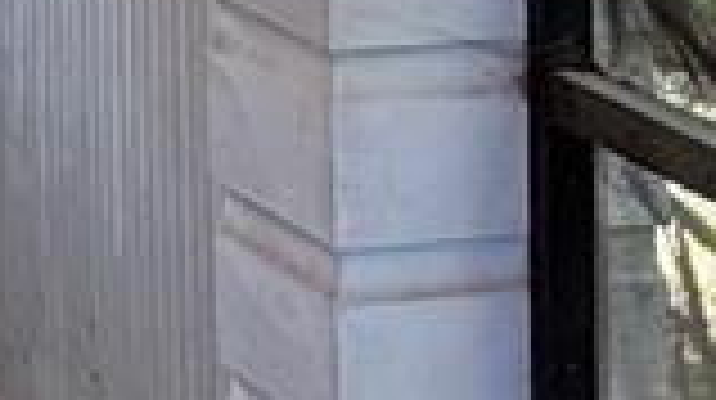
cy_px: -499
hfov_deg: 7.7
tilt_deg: -3.4
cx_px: -536
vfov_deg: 4.3
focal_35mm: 274
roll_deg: +1.6
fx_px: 5196
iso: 80
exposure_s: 1/60
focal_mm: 5.96
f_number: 1.6
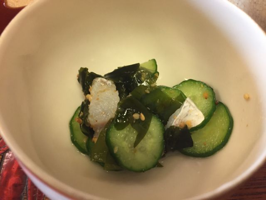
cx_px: 133
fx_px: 223
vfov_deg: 48.2
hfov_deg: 61.7
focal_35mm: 29
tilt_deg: -57.0
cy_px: 100
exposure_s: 1/17
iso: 250
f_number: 2.2
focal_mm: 4.15
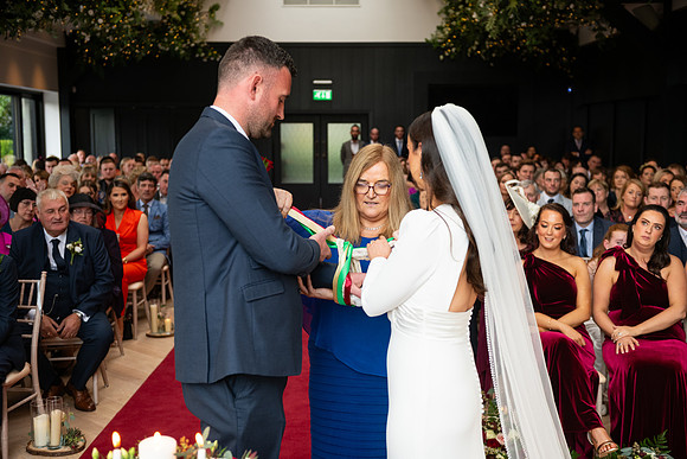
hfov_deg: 41.1
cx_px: 344
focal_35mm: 48
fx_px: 916
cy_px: 230
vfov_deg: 28.1
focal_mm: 48
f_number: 3.5
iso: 640
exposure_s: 1/160
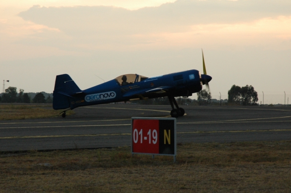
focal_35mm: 105
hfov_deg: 19.5
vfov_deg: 13.0
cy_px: 96
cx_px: 146
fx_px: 848
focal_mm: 70
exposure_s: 1/125
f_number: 5.6
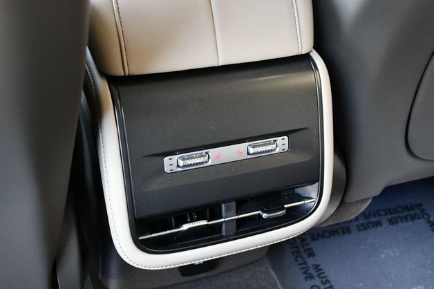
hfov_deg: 40.4
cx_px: 220
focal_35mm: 49
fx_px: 590
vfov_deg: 27.5
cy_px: 144
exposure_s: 1/125
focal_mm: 24
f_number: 4
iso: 1800
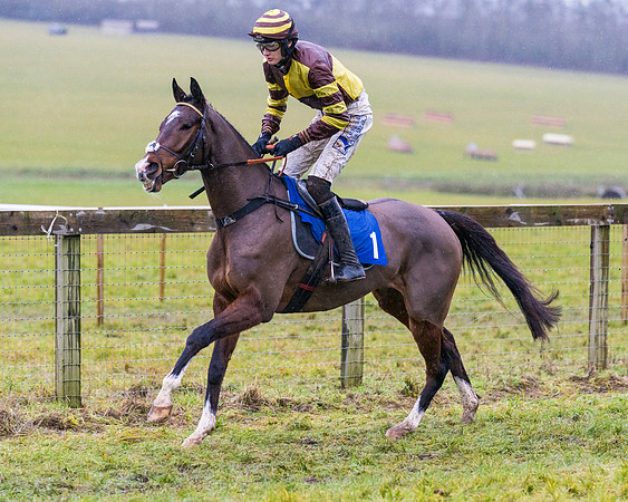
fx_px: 3307
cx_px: 348
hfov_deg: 10.8
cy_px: 257
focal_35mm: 178
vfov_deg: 8.7
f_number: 2.8
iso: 2500
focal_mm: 135
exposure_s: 1/1600
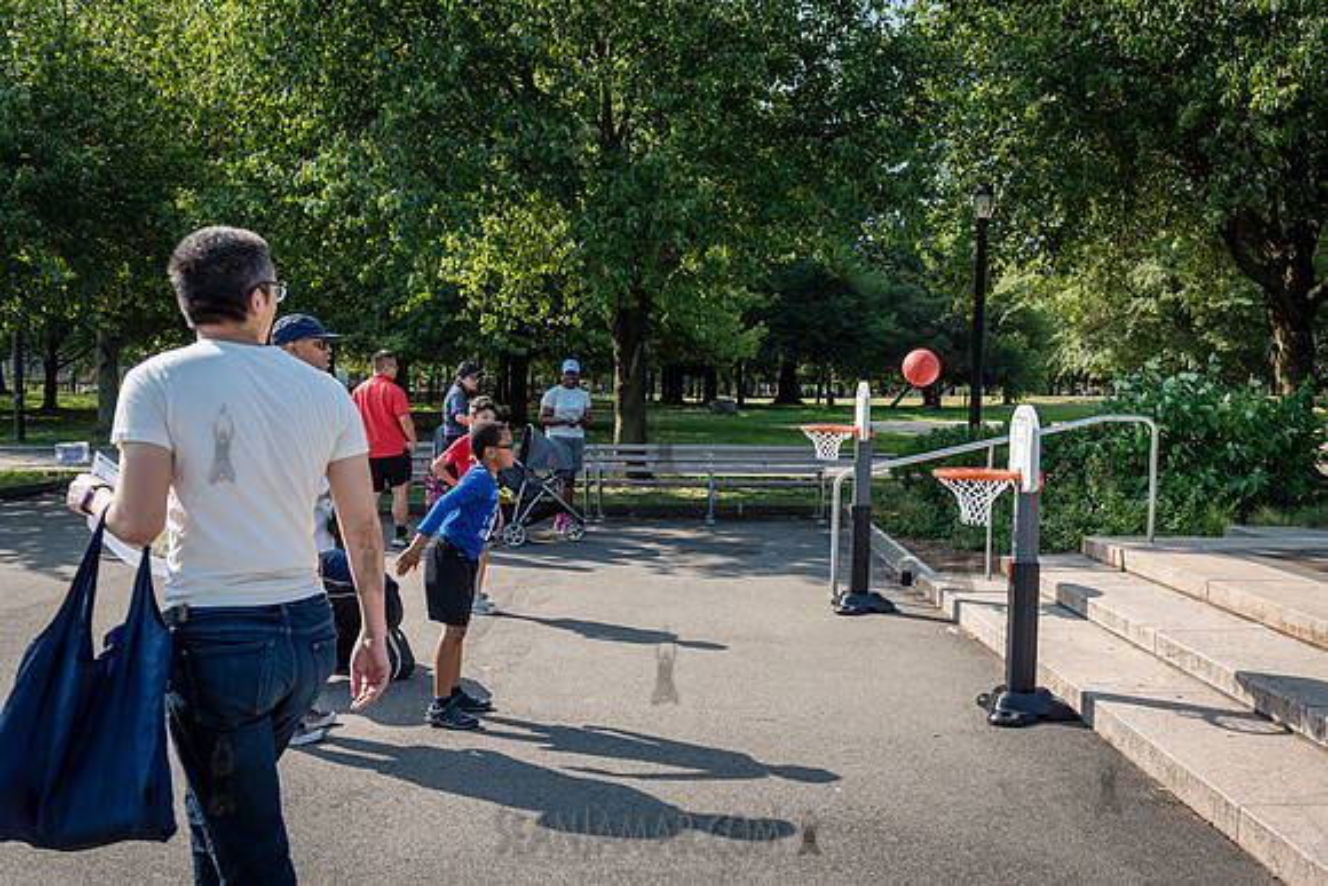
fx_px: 1297
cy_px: 480
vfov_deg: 37.7
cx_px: 752
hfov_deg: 54.0
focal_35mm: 35
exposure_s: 1/800
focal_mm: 31
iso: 250
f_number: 4.5
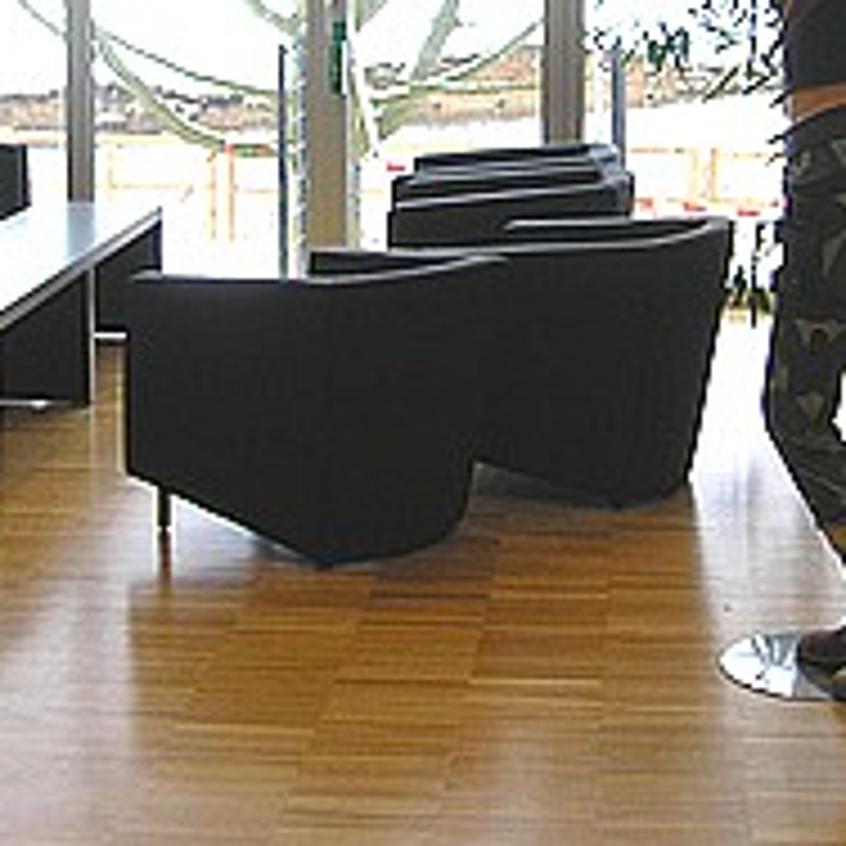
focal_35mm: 80
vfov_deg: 21.3
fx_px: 2212
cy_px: 128
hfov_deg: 21.6
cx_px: 468
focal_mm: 6.1
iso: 50
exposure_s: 1/60
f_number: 2.8
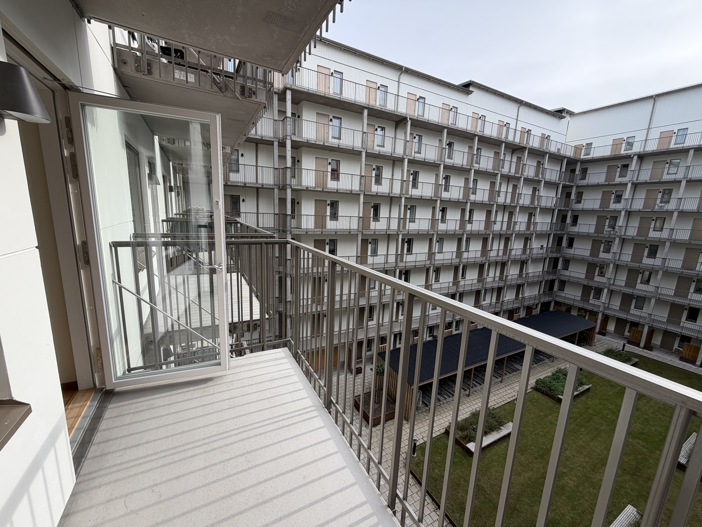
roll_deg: -1.8
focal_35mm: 14
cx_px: 351
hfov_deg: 102.1
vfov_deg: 85.7
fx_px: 284
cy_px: 264
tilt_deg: -10.7
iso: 50
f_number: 2.2
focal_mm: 2.22
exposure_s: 1/502
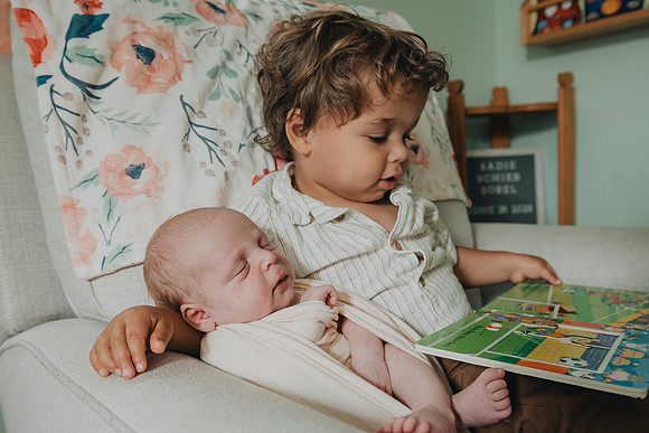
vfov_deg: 40.8
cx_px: 324
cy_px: 216
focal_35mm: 32
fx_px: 582
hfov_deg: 58.3
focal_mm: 31
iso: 3200
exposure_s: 1/100
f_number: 5
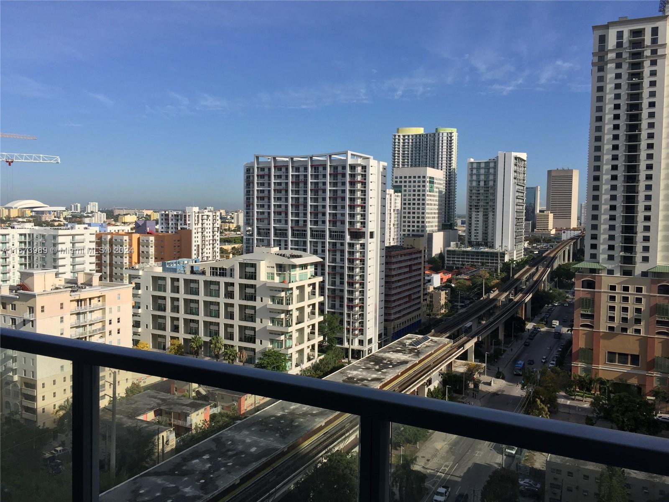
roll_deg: -1.1
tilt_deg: -2.9
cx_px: 334
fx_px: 560
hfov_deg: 61.7
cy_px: 251
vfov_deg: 48.2
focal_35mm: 29
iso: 32
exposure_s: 1/2639
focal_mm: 4.15
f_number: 2.2
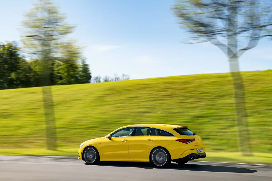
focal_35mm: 48
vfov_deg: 28.1
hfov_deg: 41.1
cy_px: 90
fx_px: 363
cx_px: 136
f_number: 16
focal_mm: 48
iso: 100
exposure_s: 1/40
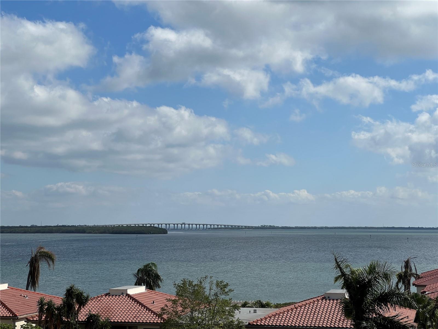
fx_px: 974
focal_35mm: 77
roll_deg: +0.1
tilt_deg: +2.9
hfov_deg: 25.3
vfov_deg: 19.1
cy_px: 164
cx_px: 219
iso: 32
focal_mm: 9
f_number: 2.8
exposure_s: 1/1908
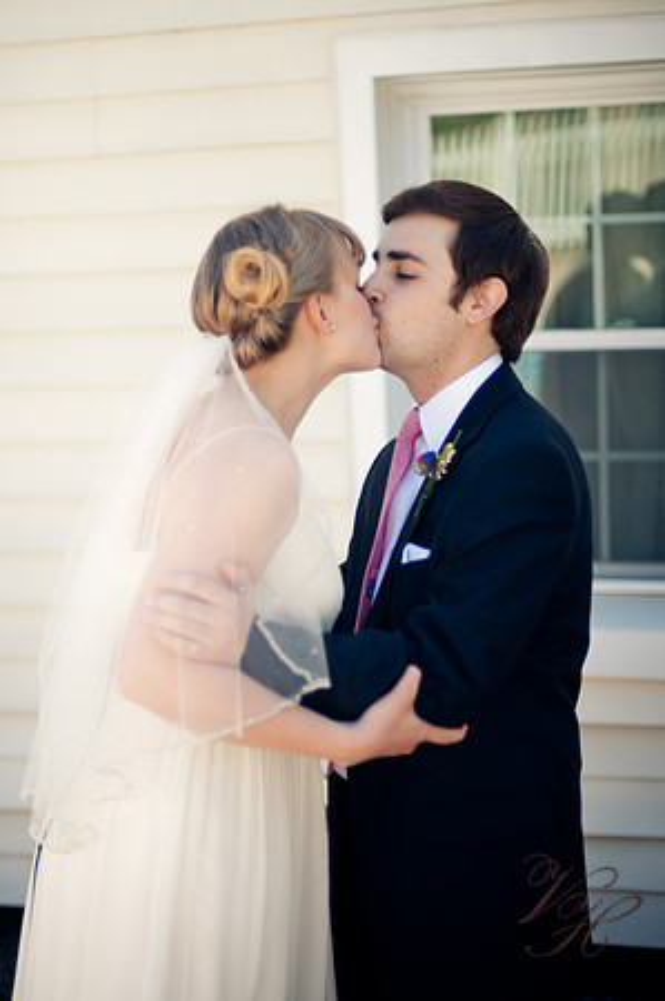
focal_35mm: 50
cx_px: 332
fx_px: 1389
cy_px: 500
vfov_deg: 39.6
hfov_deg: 26.9
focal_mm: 50
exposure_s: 1/5000
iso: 200
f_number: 1.4
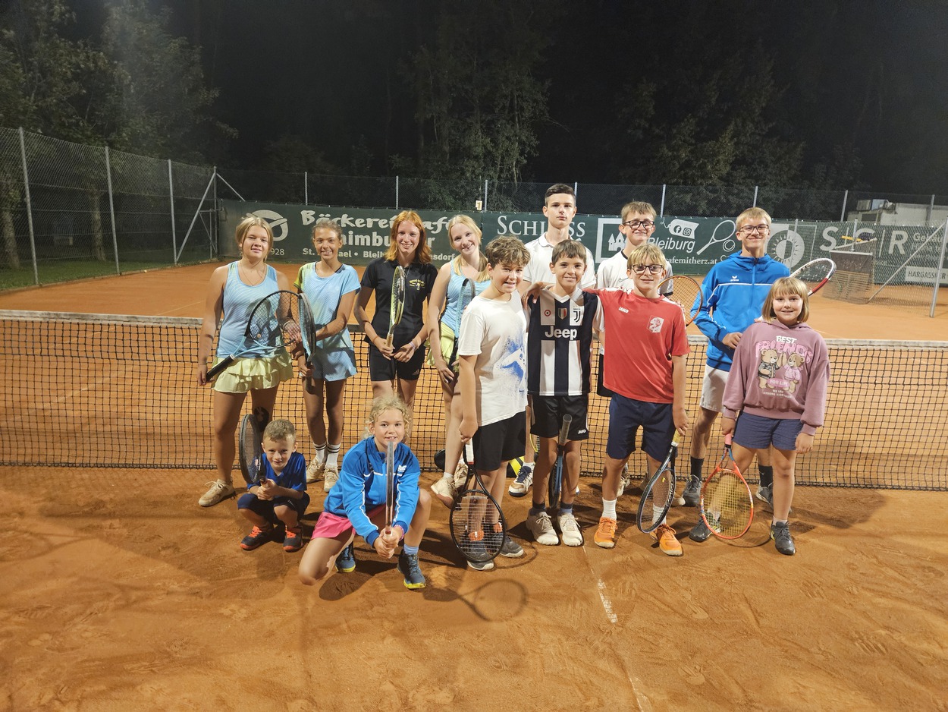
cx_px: 474
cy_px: 356
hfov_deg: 73.9
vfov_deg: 58.9
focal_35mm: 23
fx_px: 630
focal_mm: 5.4
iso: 800
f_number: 1.8
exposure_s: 1/100
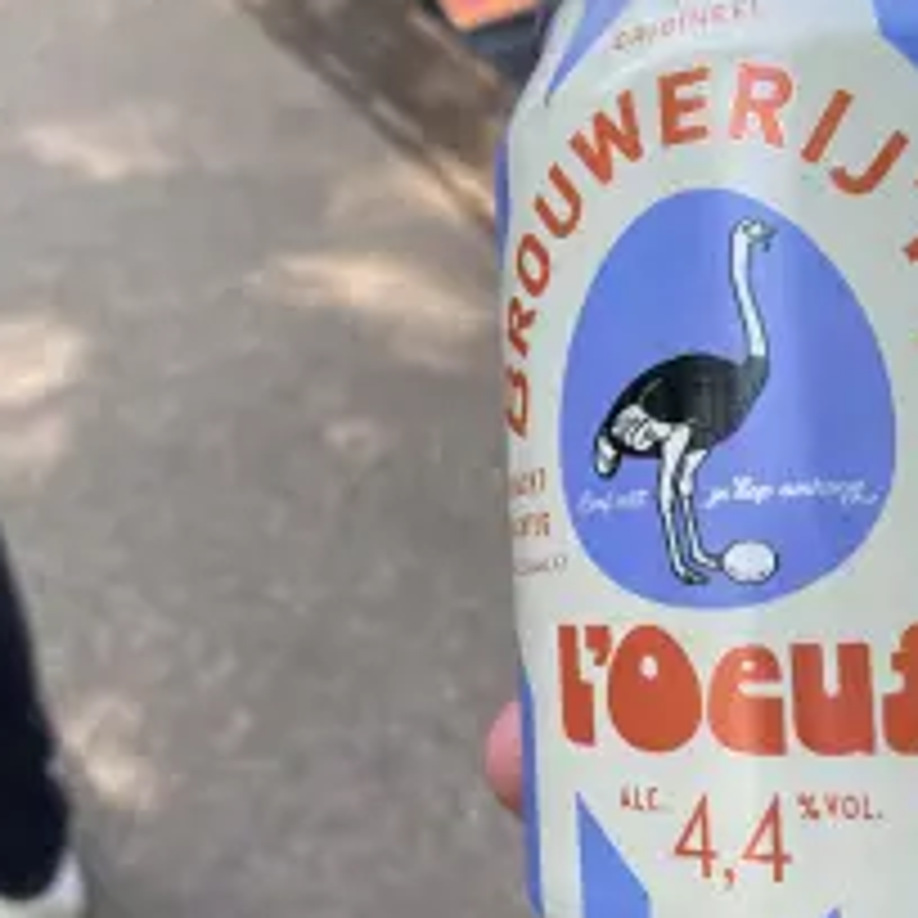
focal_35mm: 45
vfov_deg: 37.5
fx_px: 1350
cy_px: 522
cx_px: 324
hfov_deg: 37.2
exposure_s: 1/380
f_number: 1.8
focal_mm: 4.25
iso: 32
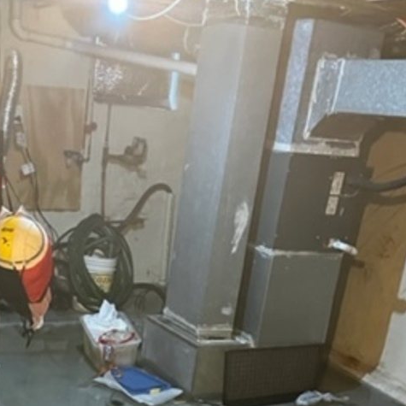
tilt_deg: -28.6
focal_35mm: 58
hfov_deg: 29.2
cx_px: 108
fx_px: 770
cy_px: 492
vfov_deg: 26.2
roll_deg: -4.5
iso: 640
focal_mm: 5.1
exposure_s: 1/40
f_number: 1.6
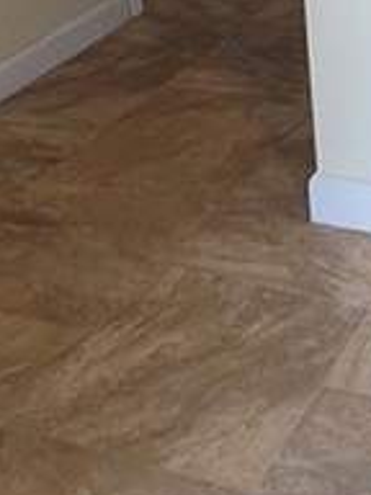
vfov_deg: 24.3
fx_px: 1029
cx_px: 448
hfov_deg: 19.2
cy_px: -116
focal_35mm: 72
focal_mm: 2.2
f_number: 2.2
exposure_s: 1/120
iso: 100
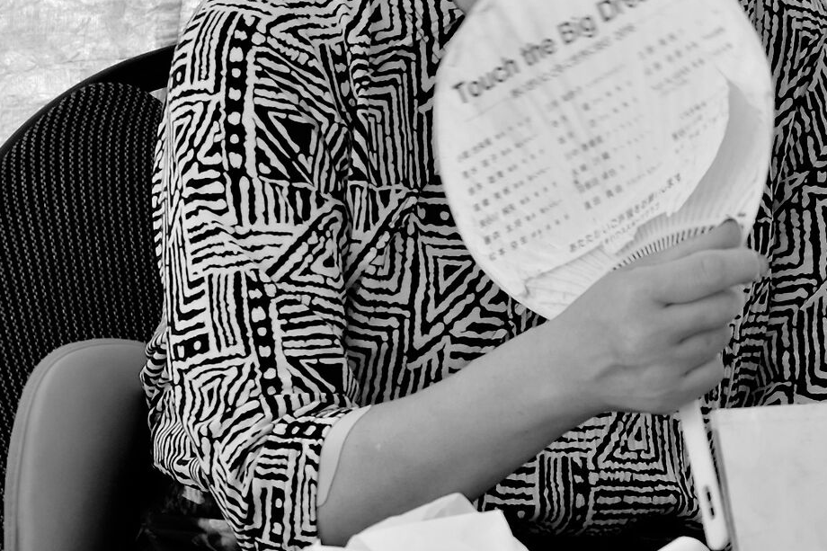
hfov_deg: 4.5
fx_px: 10427
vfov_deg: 3.0
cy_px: 256
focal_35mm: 454
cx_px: 773
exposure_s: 1/250
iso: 200
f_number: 5.6
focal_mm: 115.9
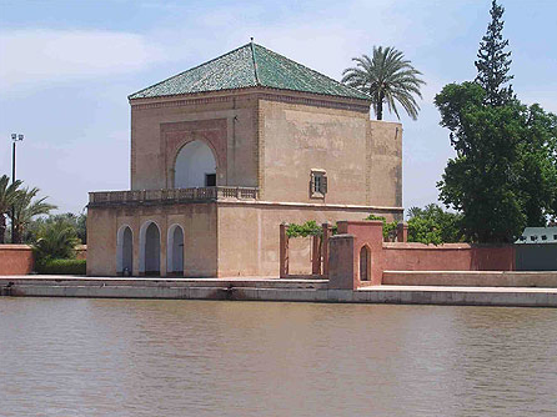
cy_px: 210
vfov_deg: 14.6
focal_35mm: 101
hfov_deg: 19.5
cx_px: 277
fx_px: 1624
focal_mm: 15.2
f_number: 4.5
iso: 100
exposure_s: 1/477
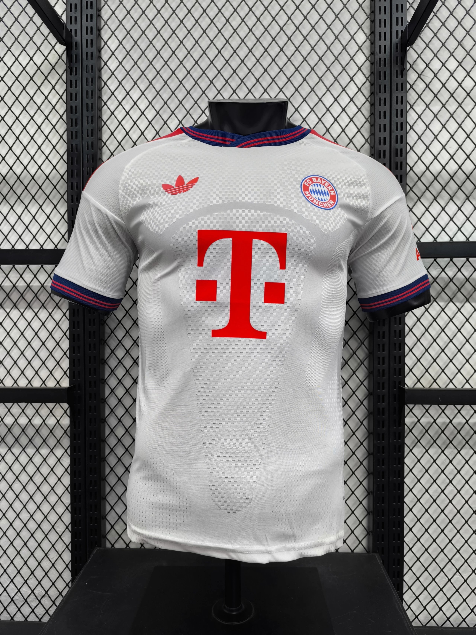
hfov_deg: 58.9
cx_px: 238
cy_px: 318
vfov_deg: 73.9
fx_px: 422
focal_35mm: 23
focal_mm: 6.14
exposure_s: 1/50
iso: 500
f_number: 1.65
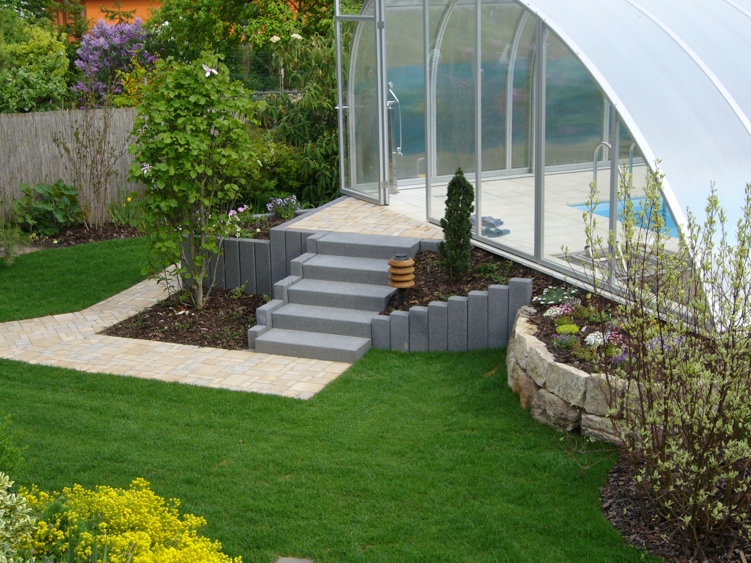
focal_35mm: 55
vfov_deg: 26.6
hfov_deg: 34.9
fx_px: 1193
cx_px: 376
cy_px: 282
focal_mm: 9.1
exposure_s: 1/250
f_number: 3.5
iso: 80
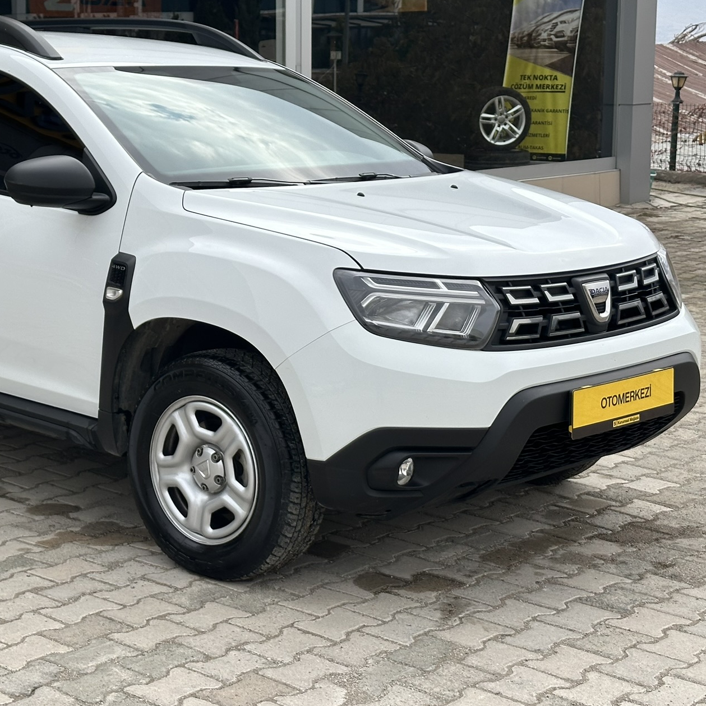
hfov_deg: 24.8
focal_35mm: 69
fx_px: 1592
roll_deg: +0.2
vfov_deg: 25.0
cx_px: 196
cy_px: 282
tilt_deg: -8.8
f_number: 1.78
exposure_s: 1/1992
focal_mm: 6.86
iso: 64
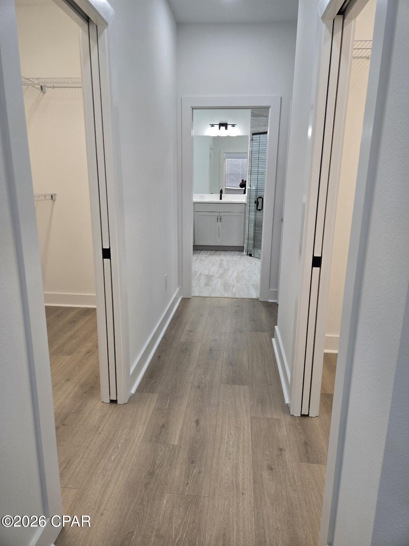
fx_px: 362
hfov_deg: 58.9
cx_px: 204
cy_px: 273
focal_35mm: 23
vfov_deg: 73.9
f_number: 1.8
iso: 80
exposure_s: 1/120
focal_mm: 5.4
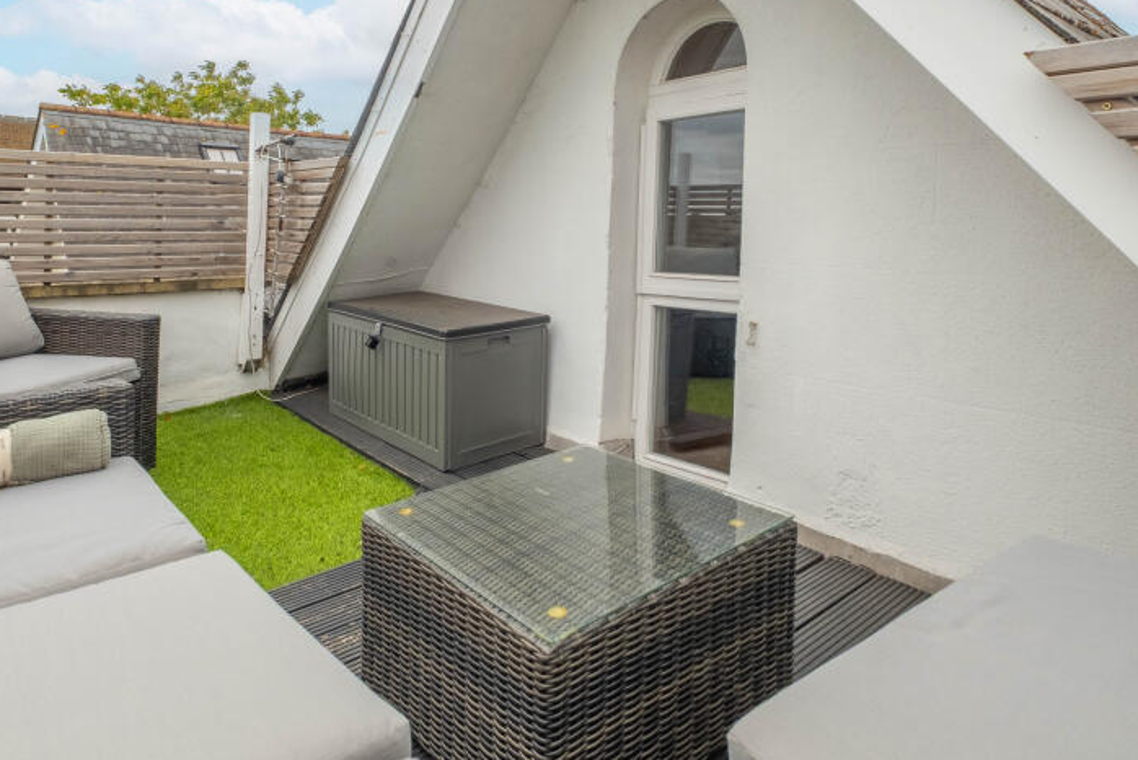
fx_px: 696
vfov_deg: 56.5
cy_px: 278
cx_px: 527
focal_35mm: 22
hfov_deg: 78.4
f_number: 7.1
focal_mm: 10
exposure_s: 1/200
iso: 400
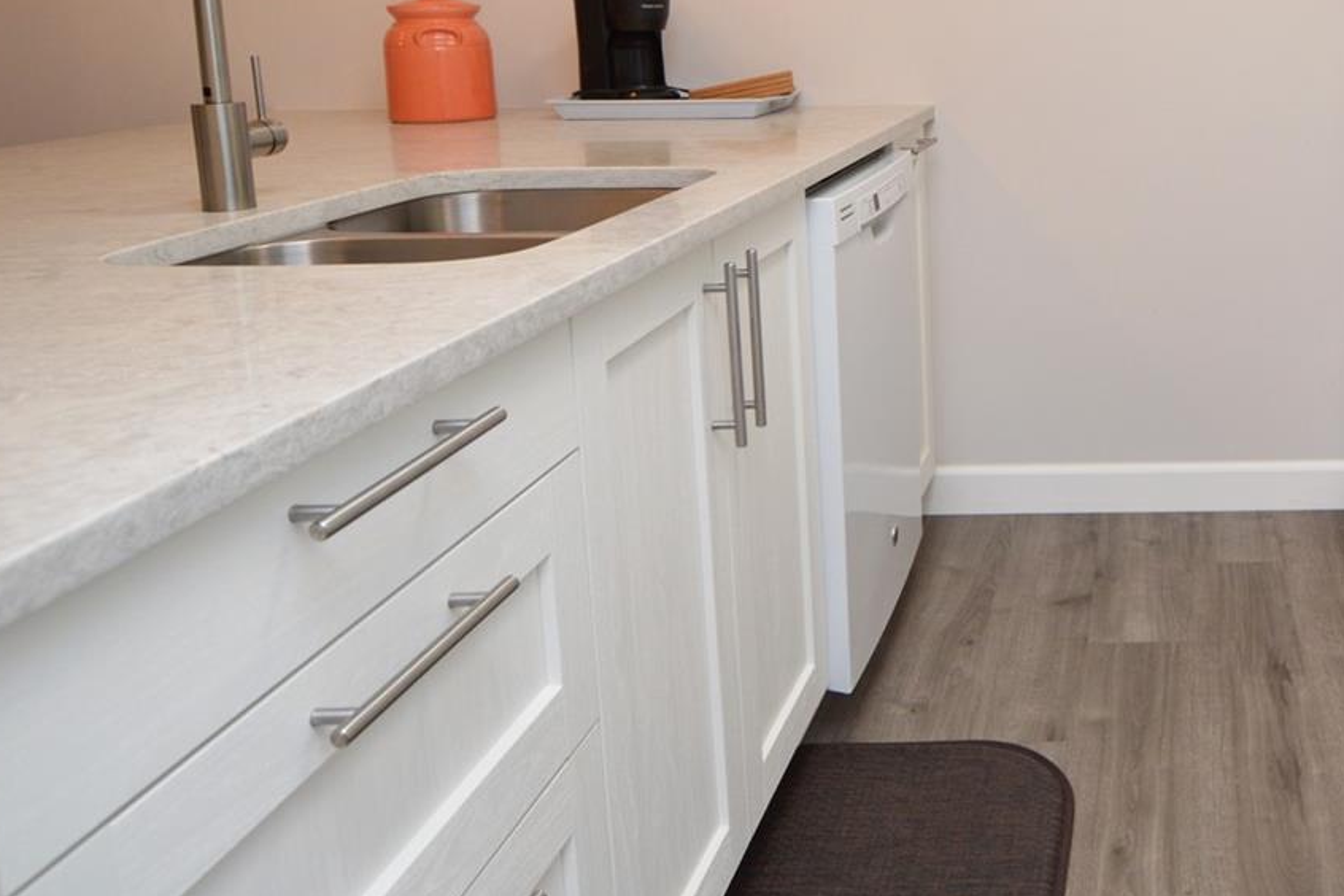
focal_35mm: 34
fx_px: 1269
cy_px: 196
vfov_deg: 37.7
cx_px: 1199
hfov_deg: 49.9
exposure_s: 1/80
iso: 400
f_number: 4.5
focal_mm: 12
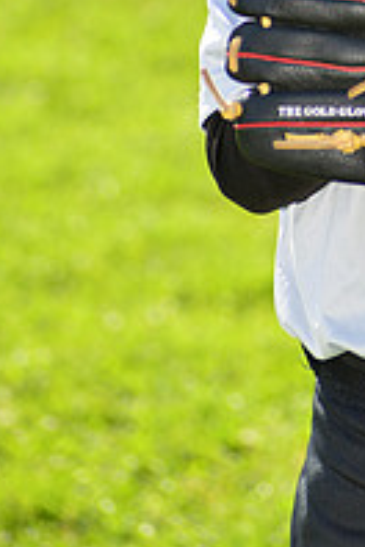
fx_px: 6463
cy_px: -177
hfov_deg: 3.2
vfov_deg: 4.8
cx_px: 518
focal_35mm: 425
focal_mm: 145
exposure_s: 1/250
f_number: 5
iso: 100
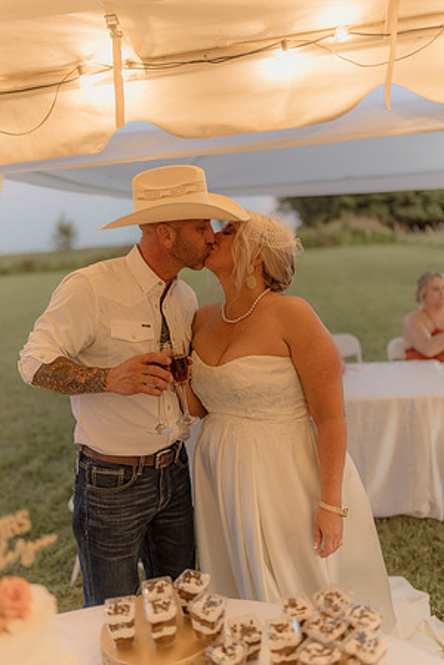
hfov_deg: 37.9
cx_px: 222
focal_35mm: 35
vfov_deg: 54.4
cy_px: 332
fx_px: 647
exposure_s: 1/125
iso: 500
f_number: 1.4
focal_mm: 35
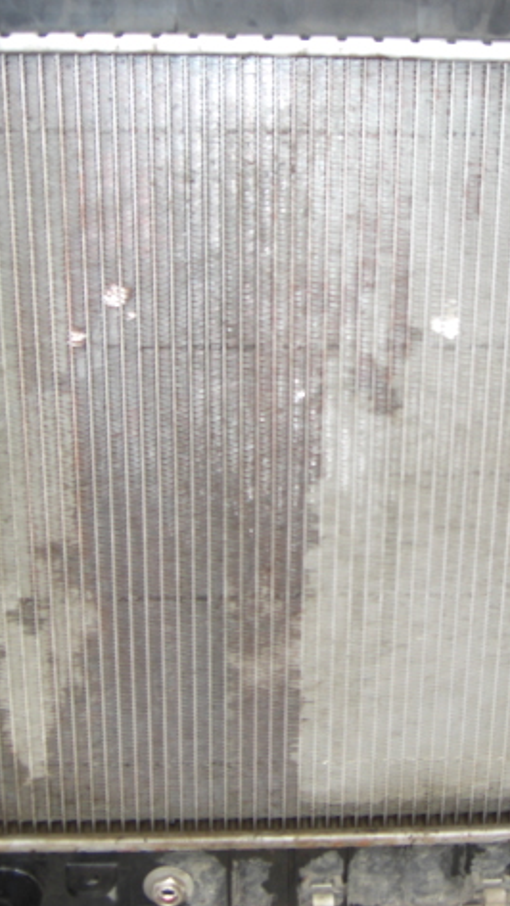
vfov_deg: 37.2
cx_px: 408
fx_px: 1347
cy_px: 454
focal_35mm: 56
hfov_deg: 21.2
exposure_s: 1/100
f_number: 2.8
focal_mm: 7.9
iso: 100
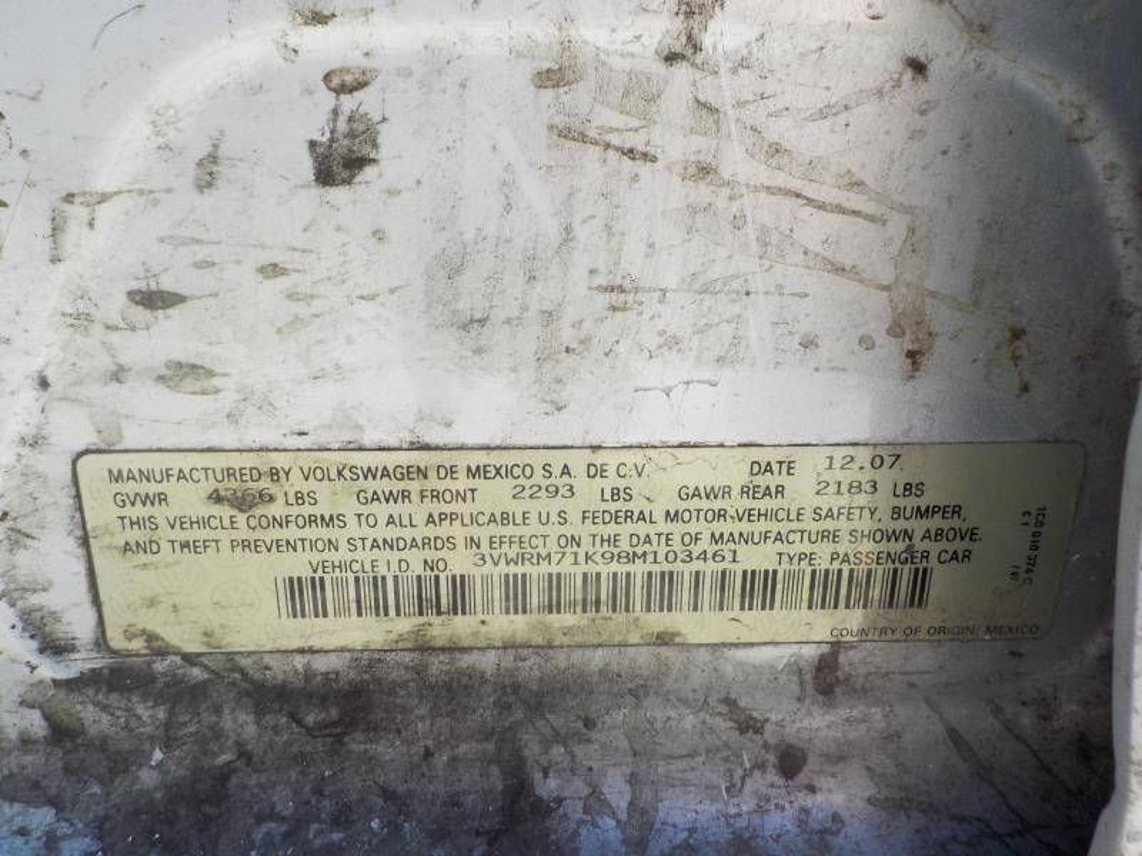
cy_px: 428
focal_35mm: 30
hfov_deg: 60.0
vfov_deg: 46.8
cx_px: 571
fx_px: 990
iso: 125
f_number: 3.3
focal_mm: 4.1
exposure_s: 1/160
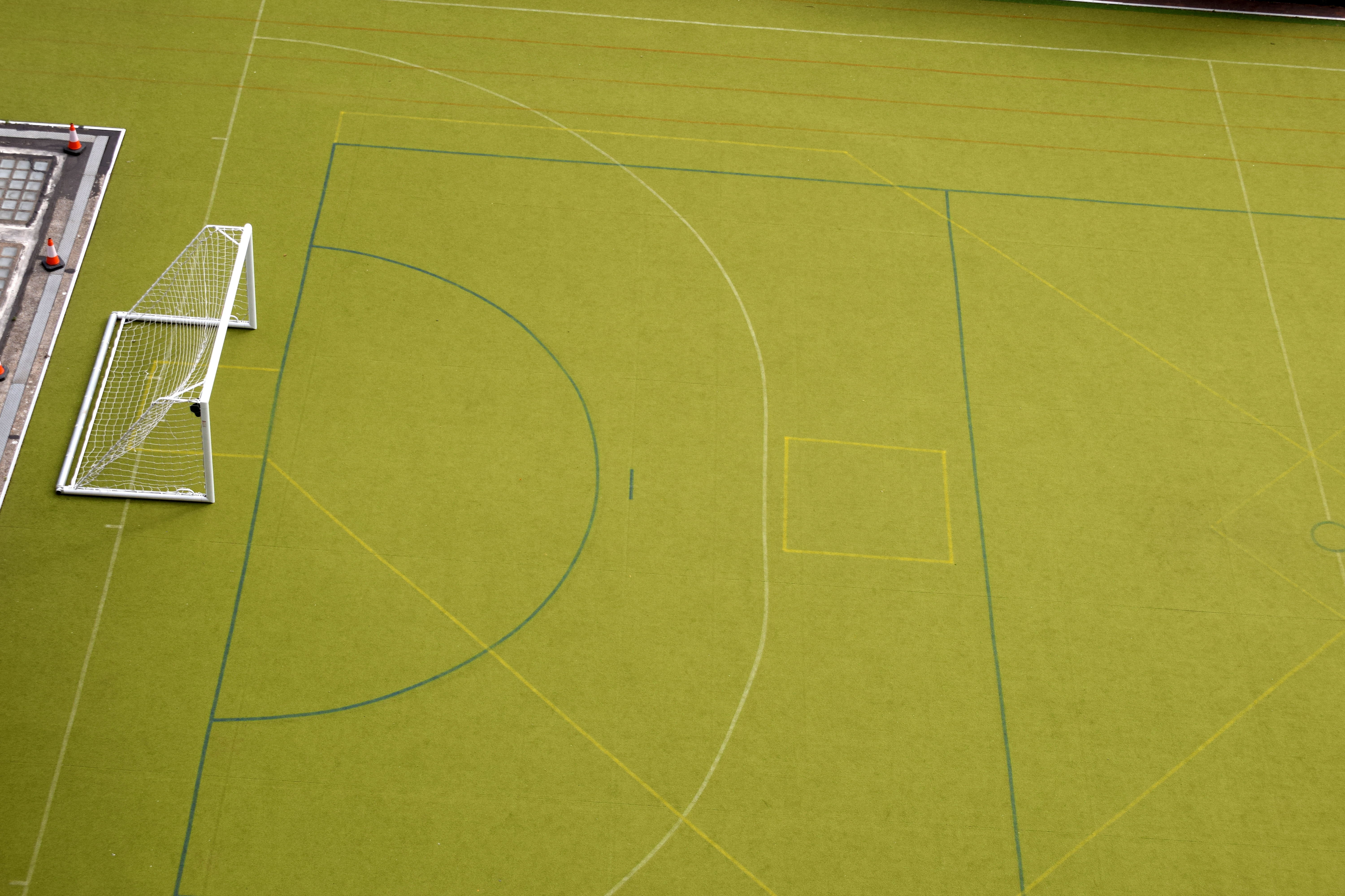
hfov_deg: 33.4
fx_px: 2241
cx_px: 672
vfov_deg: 22.6
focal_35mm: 60
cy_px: 448
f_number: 8
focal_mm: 40
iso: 280
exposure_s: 1/250
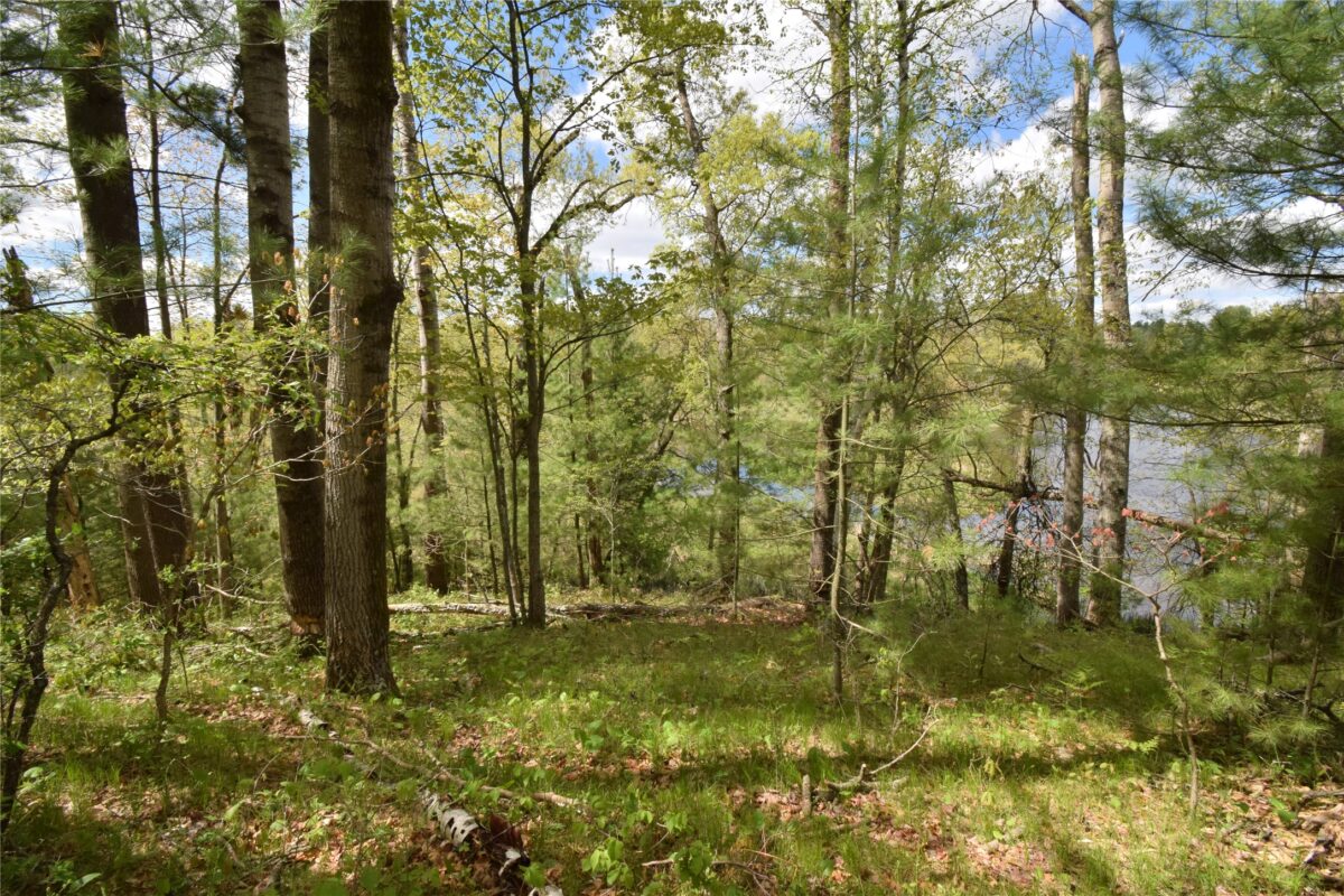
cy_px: 448
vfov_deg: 77.3
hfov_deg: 100.4
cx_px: 672
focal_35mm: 15
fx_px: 560
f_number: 16
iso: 320
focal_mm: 10
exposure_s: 1/200
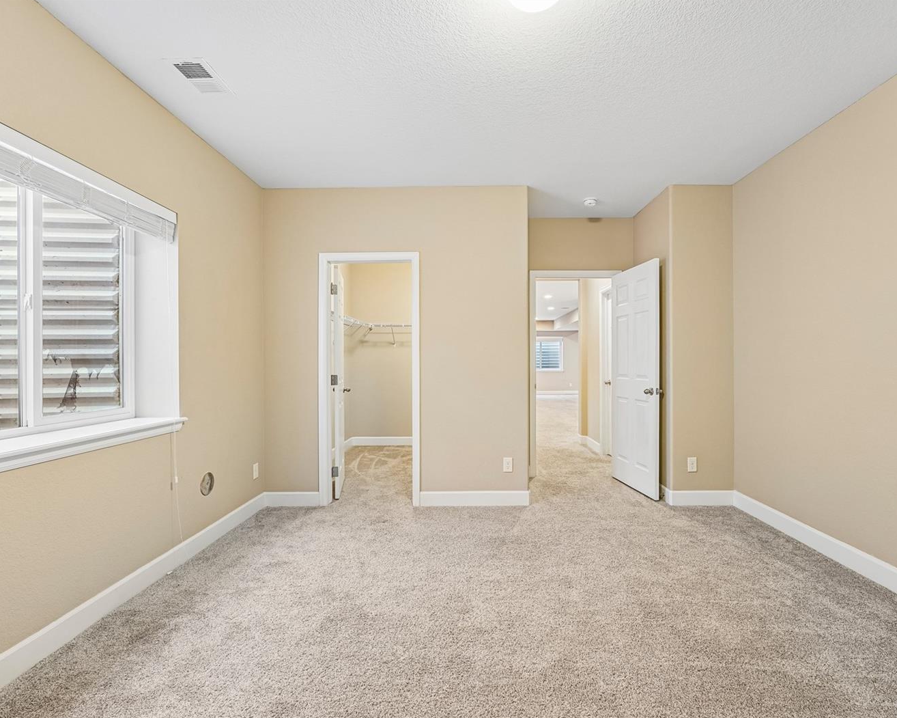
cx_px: 468
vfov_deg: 80.4
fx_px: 425
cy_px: 360
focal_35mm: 16
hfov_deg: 93.1
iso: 400
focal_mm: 14
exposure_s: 1/2.5
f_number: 8
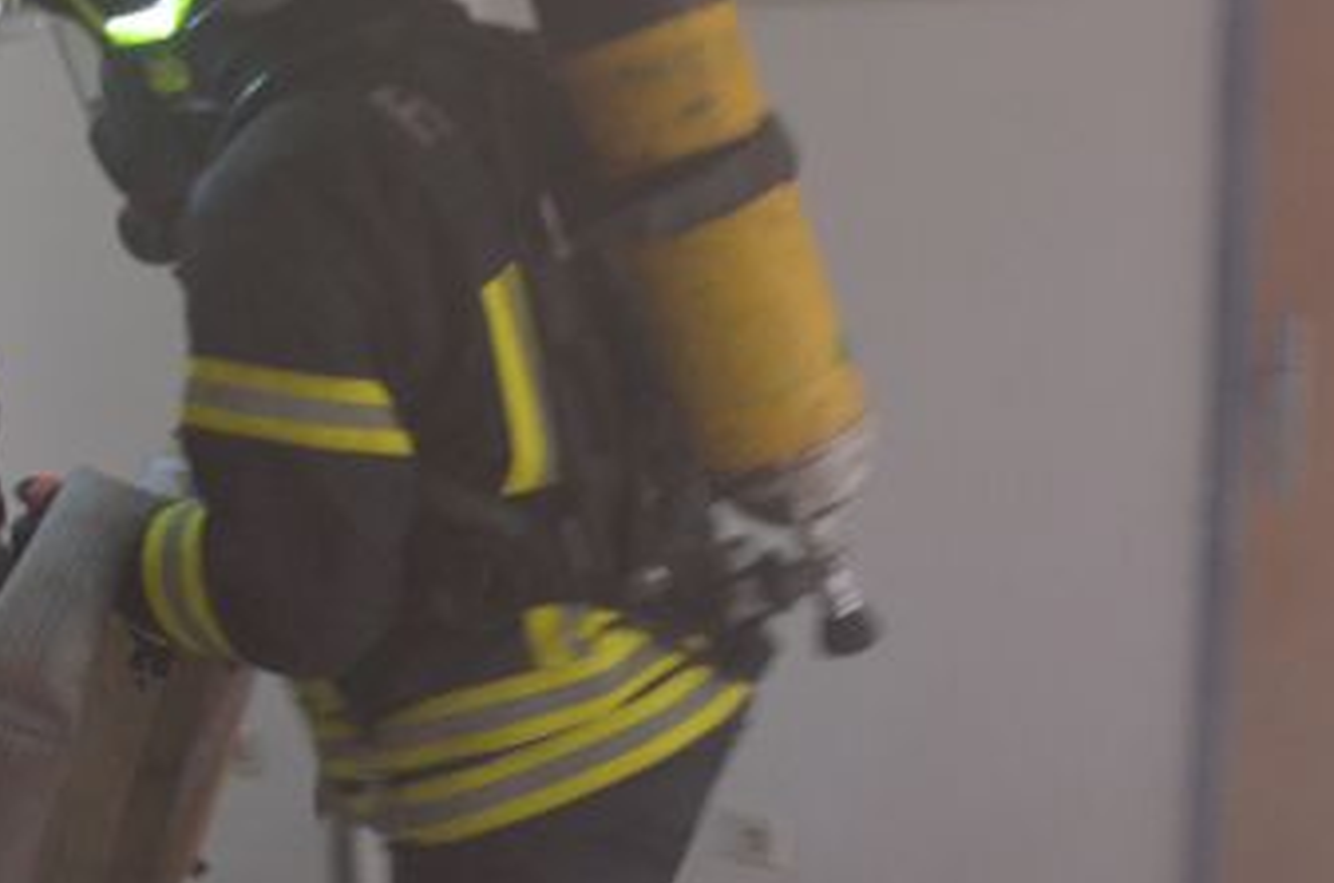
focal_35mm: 52
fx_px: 1922
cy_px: 436
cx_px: 376
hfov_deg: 37.6
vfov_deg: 25.9
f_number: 3.5
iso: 3200
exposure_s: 1/20
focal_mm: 18
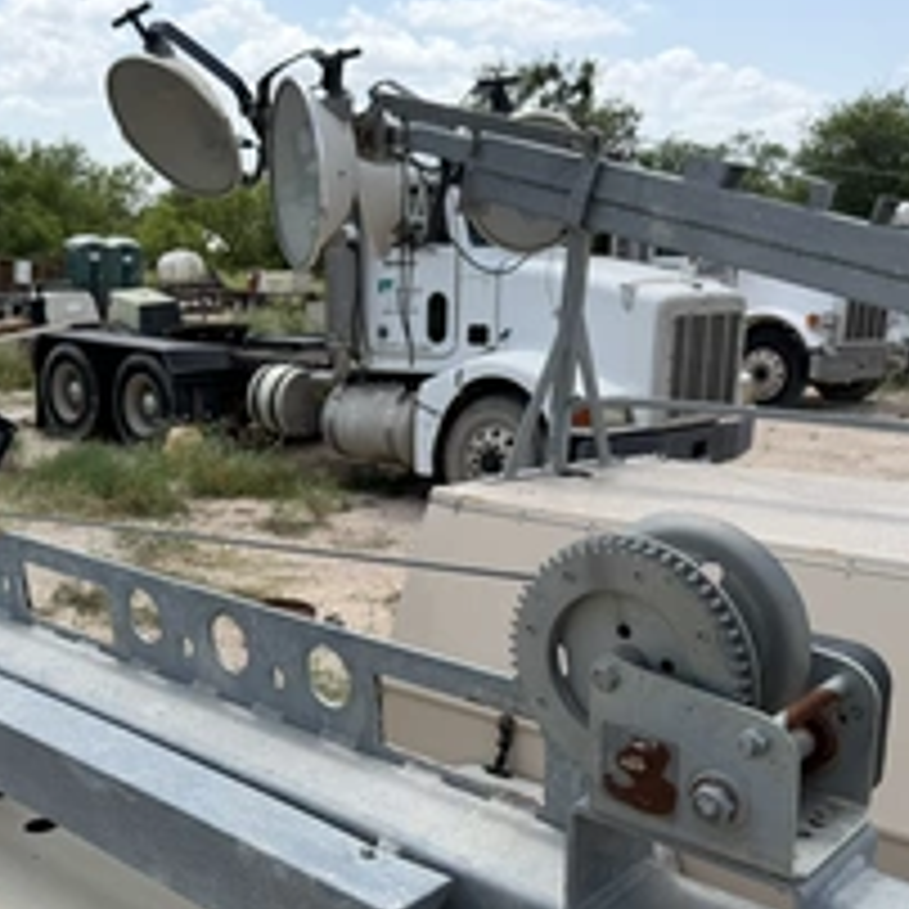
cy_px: 585
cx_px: 302
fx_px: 1248
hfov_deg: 39.5
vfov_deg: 39.7
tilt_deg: -18.2
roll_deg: +1.2
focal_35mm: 42
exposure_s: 1/3953
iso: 80
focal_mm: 6.76
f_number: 1.78
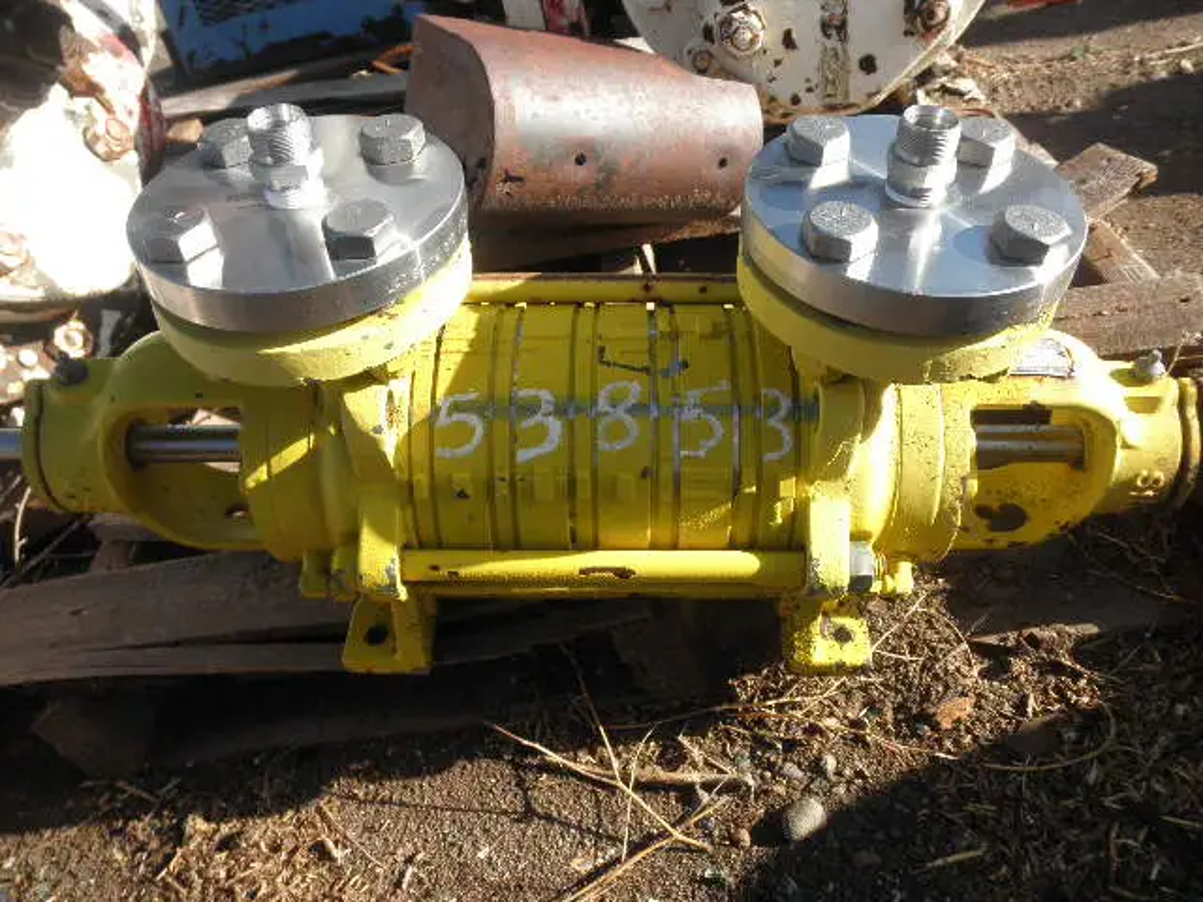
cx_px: 602
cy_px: 451
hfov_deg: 63.4
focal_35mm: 28
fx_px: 973
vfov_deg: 49.7
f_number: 3
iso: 64
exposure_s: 1/400
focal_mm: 5
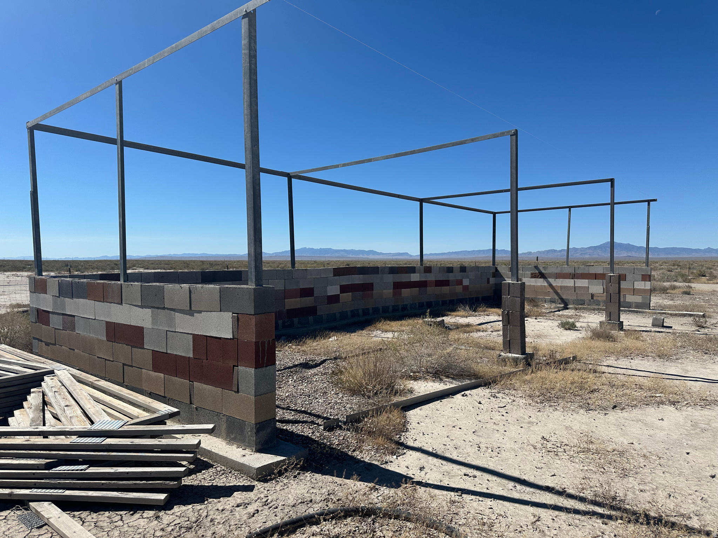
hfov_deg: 71.6
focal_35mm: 24
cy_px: 269
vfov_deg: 56.8
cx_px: 359
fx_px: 498
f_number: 1.78
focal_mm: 6.86
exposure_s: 1/8929
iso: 80
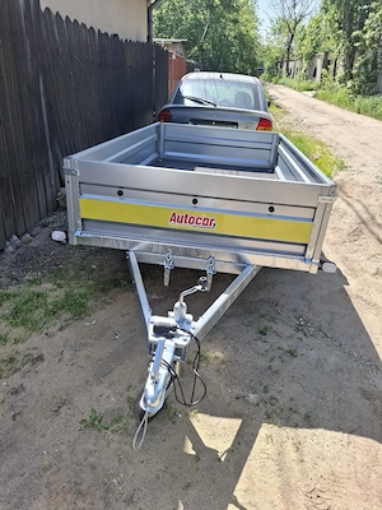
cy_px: 255
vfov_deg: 73.9
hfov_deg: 58.9
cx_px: 191
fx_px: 338
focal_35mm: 23
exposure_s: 1/1250
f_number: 1.8
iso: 50
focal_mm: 5.54
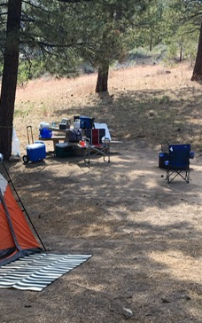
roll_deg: -1.9
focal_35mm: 54
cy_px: 185
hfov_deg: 23.4
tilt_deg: -7.7
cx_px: 23
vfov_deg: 37.4
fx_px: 475
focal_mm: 4.15
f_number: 2.2
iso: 25
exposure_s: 1/252
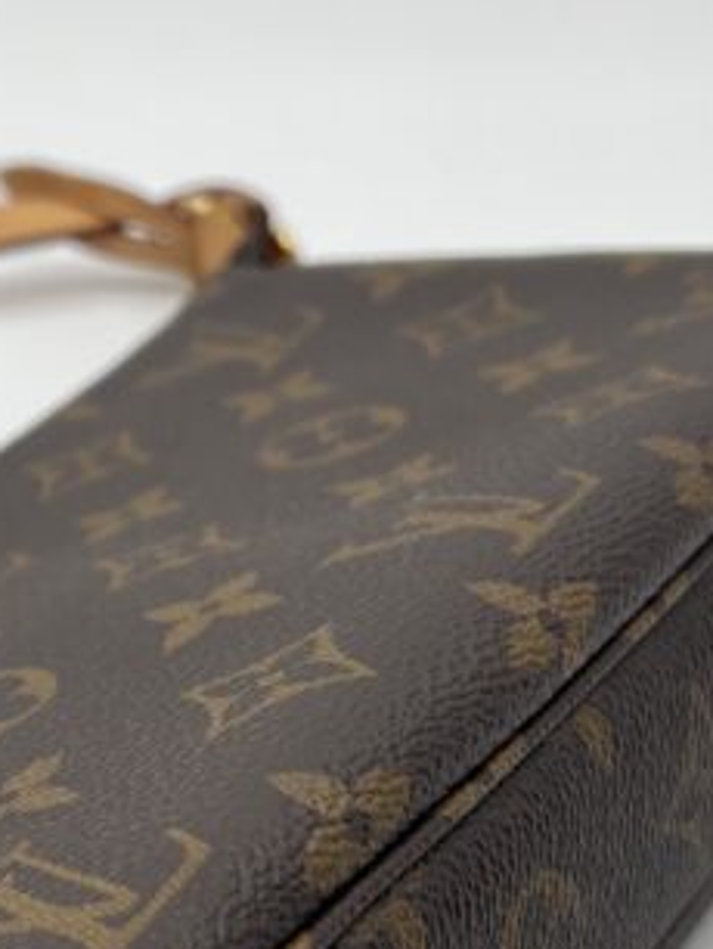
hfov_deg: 16.7
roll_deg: +0.3
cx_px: 31
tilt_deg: -26.7
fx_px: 2386
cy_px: 571
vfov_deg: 22.5
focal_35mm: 87
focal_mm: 5.7
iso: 40
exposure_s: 1/187
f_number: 1.5
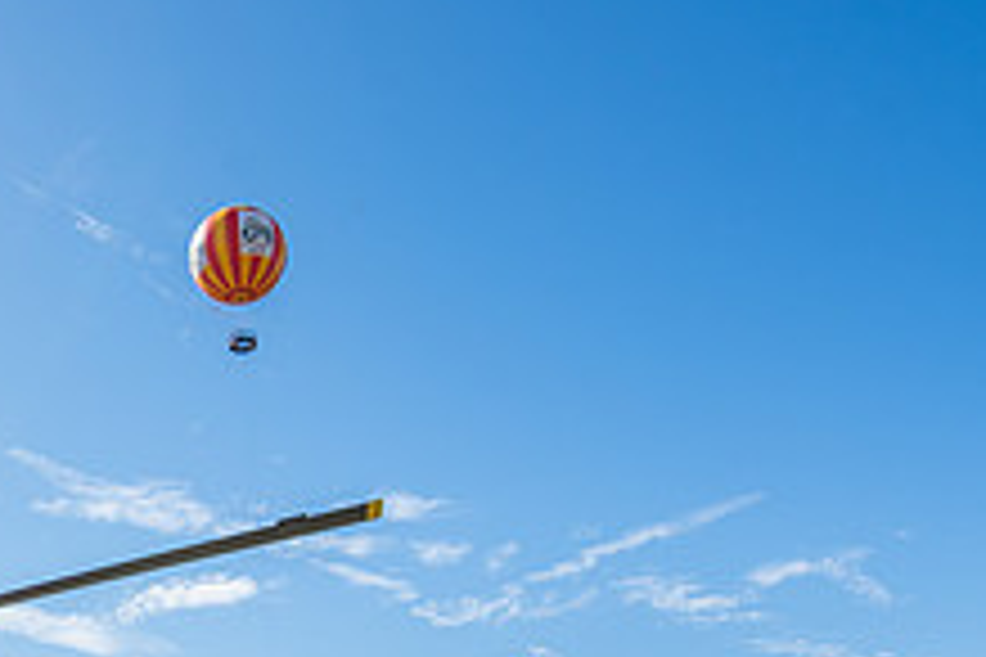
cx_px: 86
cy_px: 565
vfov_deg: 34.3
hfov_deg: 46.5
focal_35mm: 37
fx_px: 1013
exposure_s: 1/1000
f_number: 5.6
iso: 250
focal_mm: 14
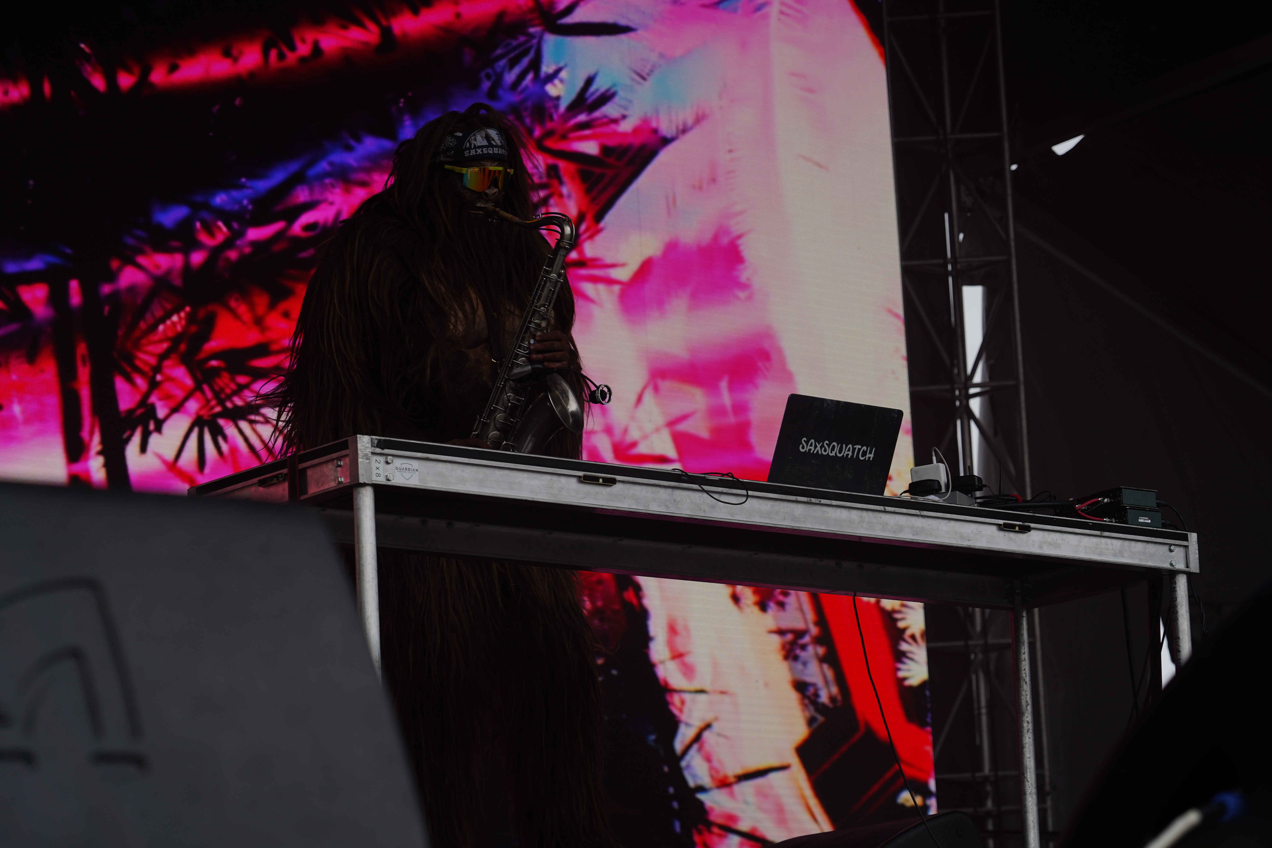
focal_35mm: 105
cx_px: 636
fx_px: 3710
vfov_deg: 13.0
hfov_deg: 19.5
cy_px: 424
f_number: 6.3
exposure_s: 1/320
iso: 100
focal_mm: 105
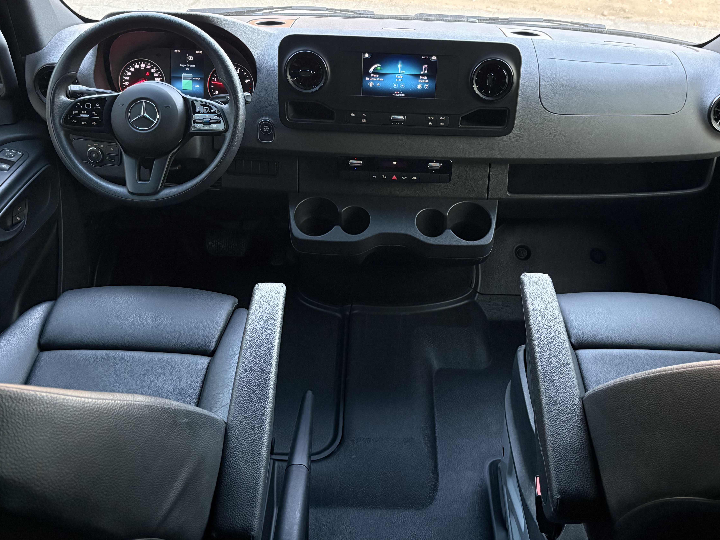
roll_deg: +1.9
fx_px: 686
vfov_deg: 42.7
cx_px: 392
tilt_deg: -32.3
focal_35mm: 33
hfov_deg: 55.3
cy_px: 215
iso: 400
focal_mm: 5.96
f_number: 1.6
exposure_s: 1/56
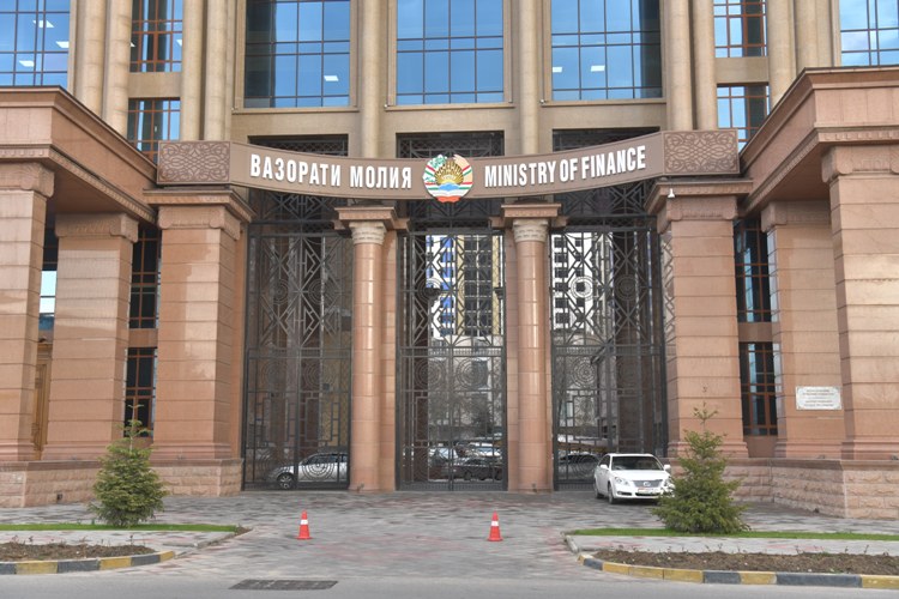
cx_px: 450
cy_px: 300
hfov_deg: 48.5
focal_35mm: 40
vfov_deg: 33.4
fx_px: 999
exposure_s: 1/160
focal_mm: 40
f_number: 6.3
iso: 500
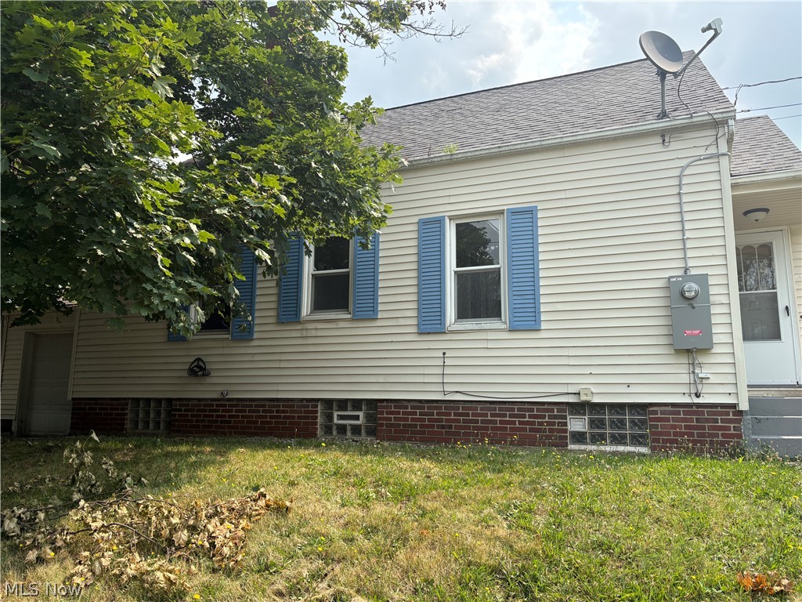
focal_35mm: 26
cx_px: 401
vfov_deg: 53.1
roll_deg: +0.3
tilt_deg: +10.0
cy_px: 301
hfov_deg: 67.3
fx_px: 602
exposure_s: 1/2283
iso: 64
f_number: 1.6
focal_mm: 5.96
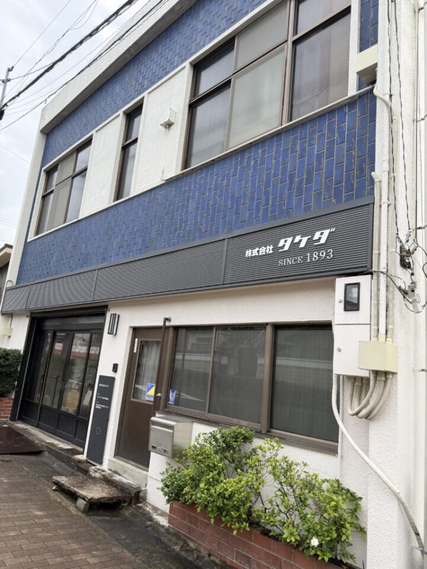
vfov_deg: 71.6
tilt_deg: +12.5
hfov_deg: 56.8
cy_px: 284
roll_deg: -5.5
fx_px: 395
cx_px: 214
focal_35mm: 24
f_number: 1.78
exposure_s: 1/121
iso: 160
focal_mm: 6.76
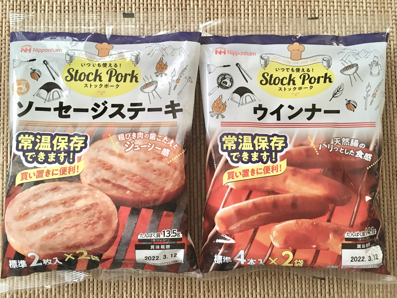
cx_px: 198
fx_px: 333
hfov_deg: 61.7
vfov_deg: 48.2
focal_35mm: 29
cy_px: 149
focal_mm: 4.15
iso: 640
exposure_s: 1/15
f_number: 2.2
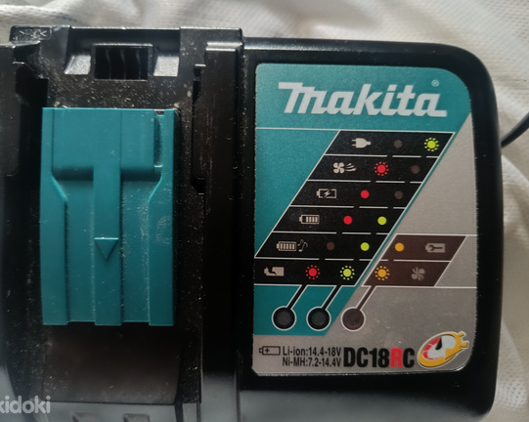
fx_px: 407
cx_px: 246
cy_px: 219
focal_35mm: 26
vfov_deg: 54.9
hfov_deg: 66.0
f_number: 1.88
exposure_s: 1/25
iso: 867
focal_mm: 5.59
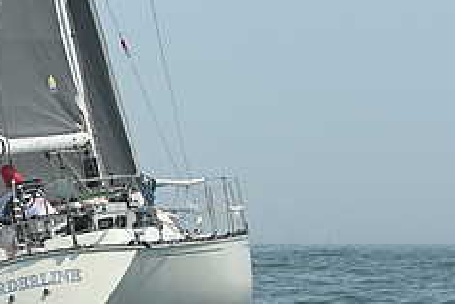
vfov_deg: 6.8
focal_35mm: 201
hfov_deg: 10.1
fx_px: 2540
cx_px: -40
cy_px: 201
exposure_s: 1/1250
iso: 320
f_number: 7.1
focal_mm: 82
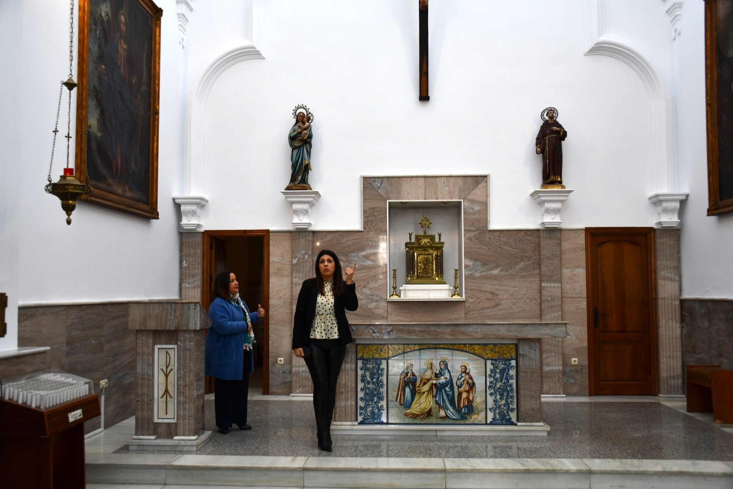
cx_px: 366
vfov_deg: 43.6
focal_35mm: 30
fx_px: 611
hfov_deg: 61.9
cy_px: 244
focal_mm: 20
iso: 560
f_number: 3.5
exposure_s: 1/250
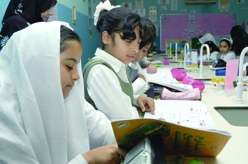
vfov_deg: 32.9
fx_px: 279
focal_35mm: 40
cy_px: 82
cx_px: 124
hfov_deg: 48.0
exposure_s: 1/125
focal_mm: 27
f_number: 5.6
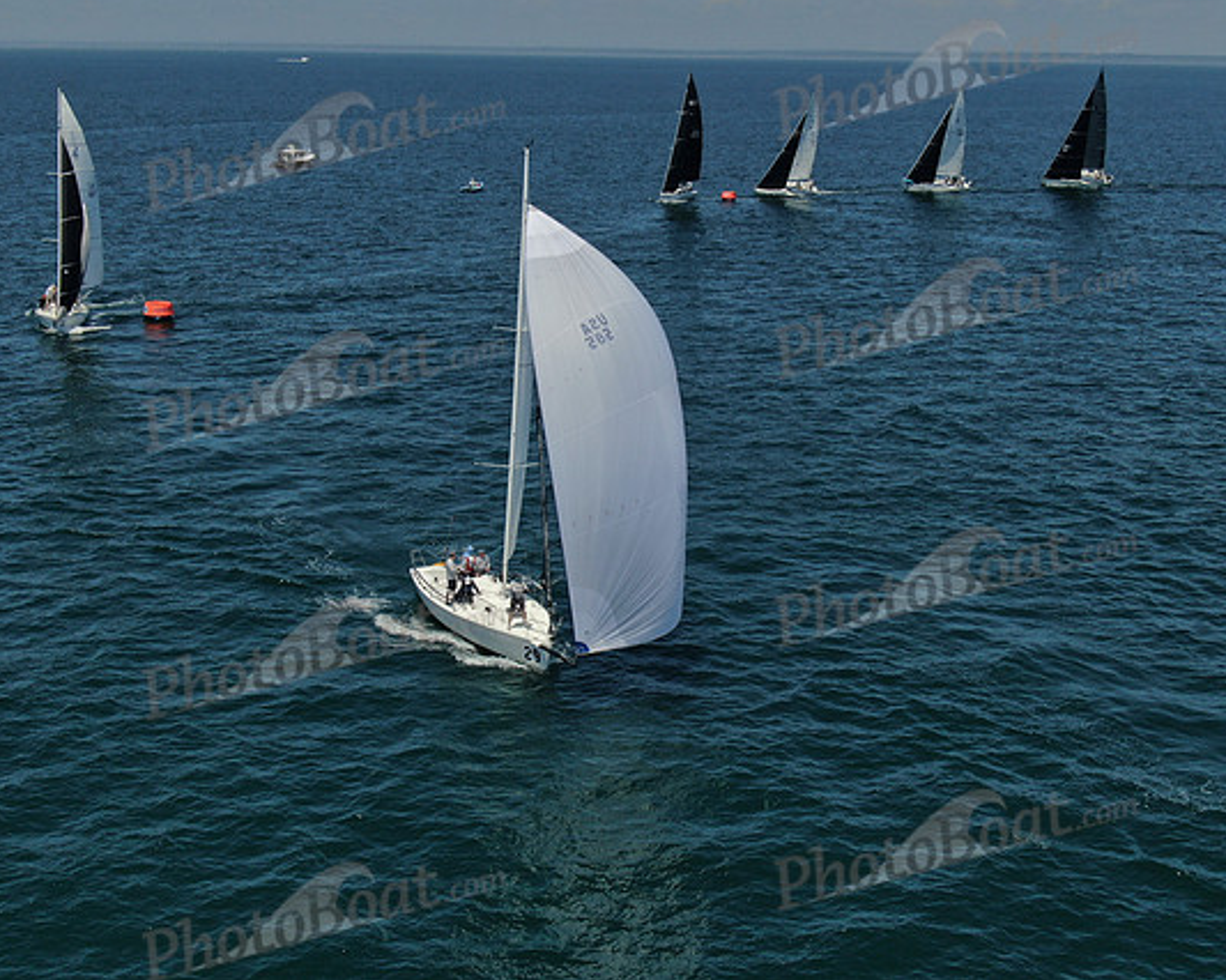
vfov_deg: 29.7
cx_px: 642
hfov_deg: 36.7
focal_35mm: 51
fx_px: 1850
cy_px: 482
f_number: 3.8
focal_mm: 8.6
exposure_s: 1/1600
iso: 100
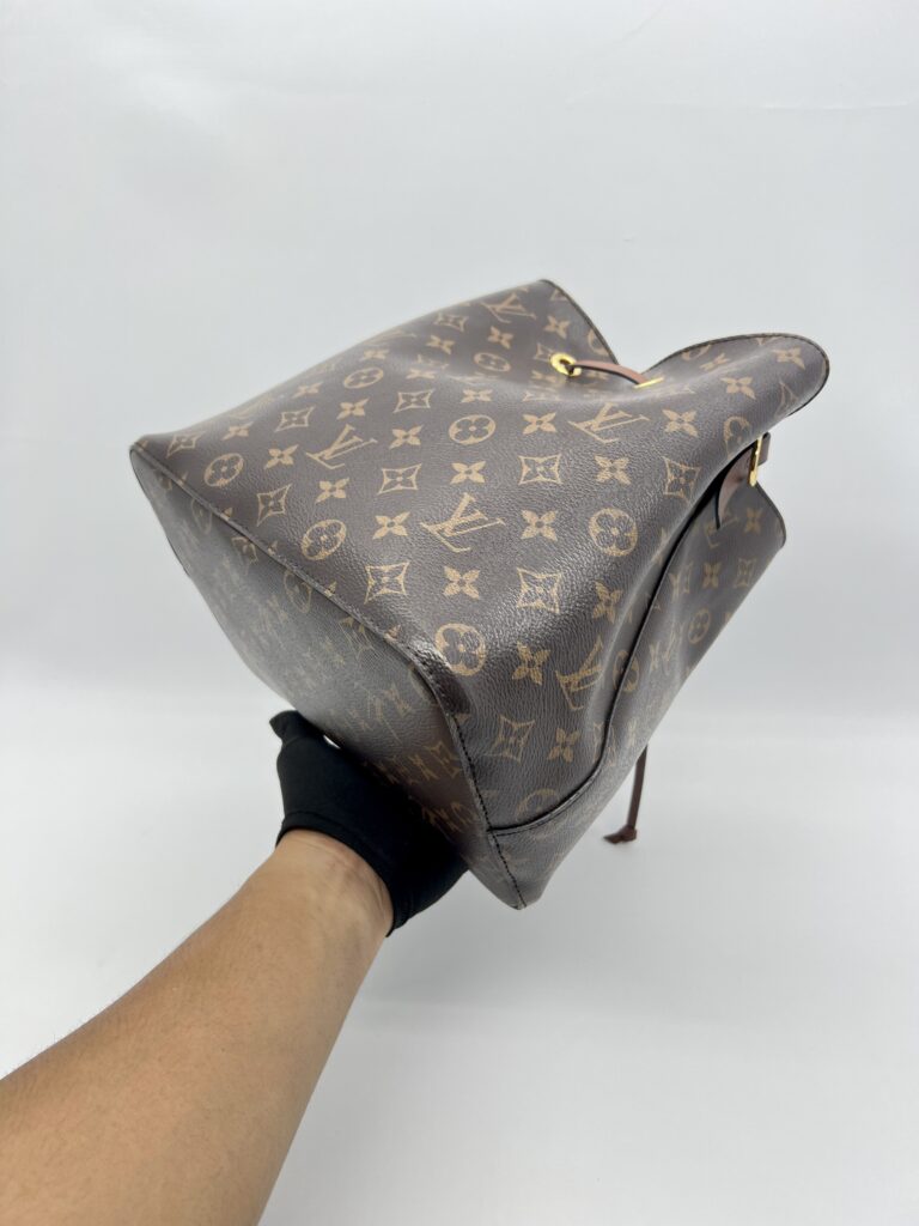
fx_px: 920
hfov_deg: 53.1
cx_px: 460
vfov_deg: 67.3
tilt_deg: -24.7
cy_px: 613
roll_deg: -0.7
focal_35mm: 26
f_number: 1.5
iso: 40
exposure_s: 1/100
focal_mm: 5.7
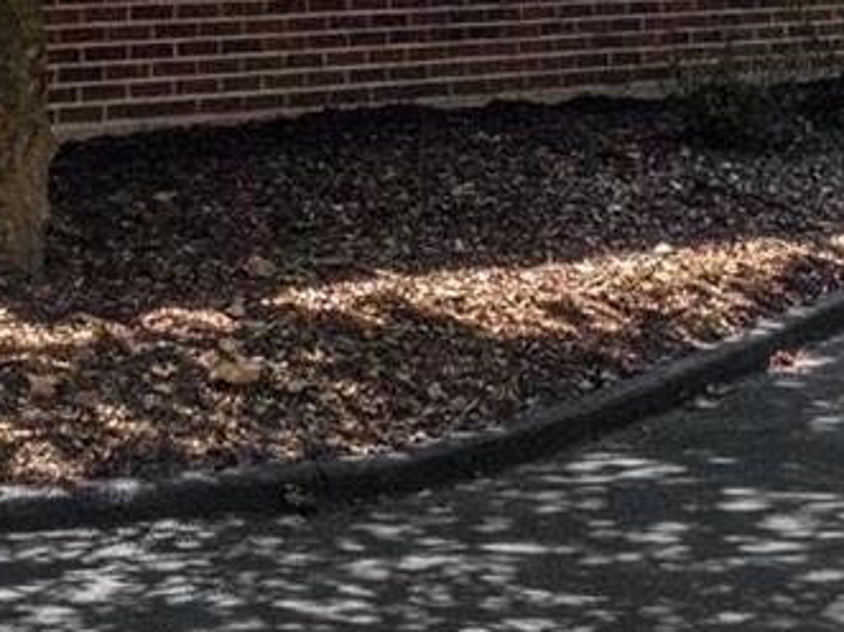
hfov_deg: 14.9
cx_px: 867
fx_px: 3168
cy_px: -138
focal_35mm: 130
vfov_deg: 11.2
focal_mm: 14
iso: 400
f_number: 8
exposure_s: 1/640
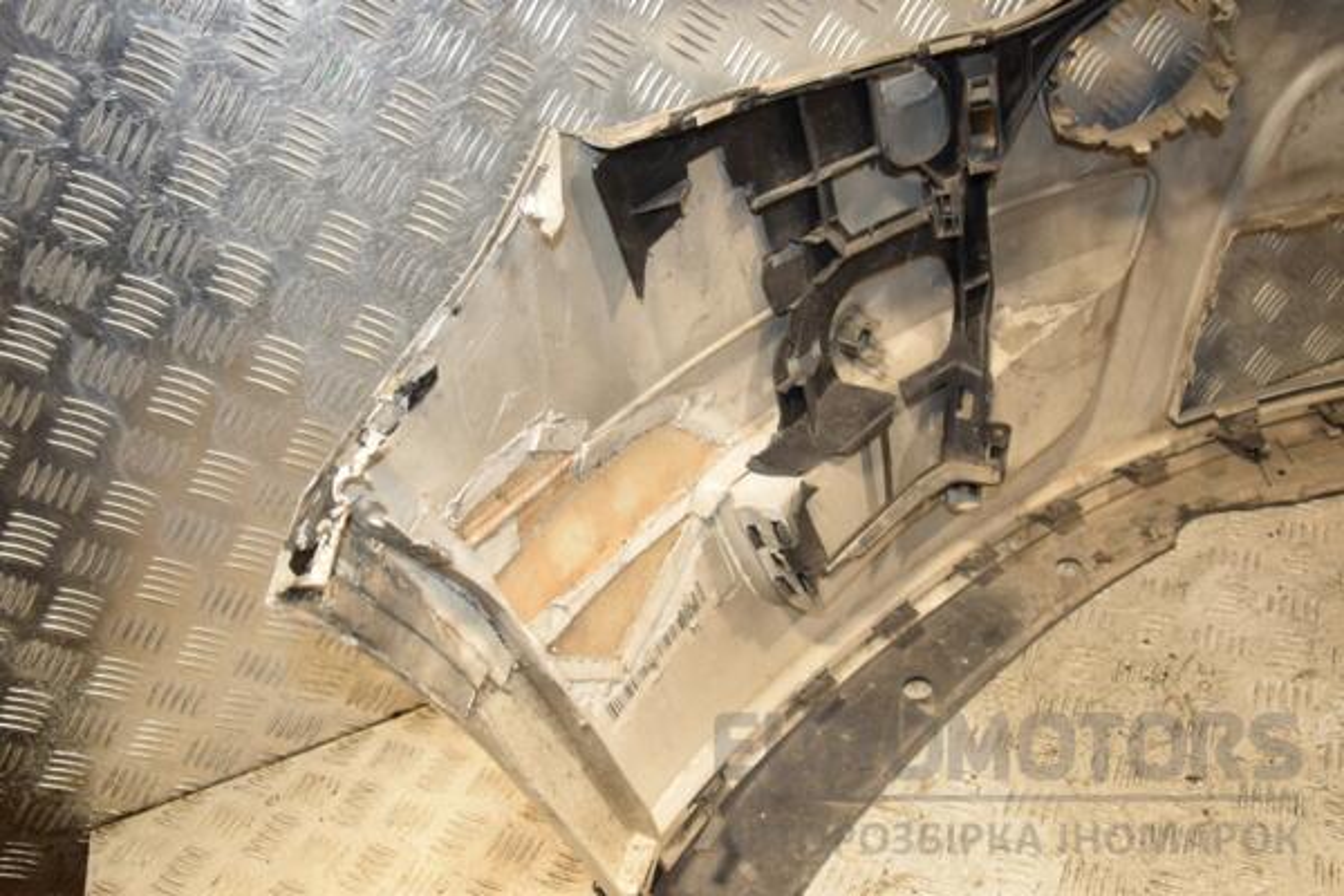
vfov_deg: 40.0
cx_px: 672
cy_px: 448
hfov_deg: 57.2
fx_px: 1232
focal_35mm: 33
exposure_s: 1/200
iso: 800
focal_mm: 22
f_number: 5.6
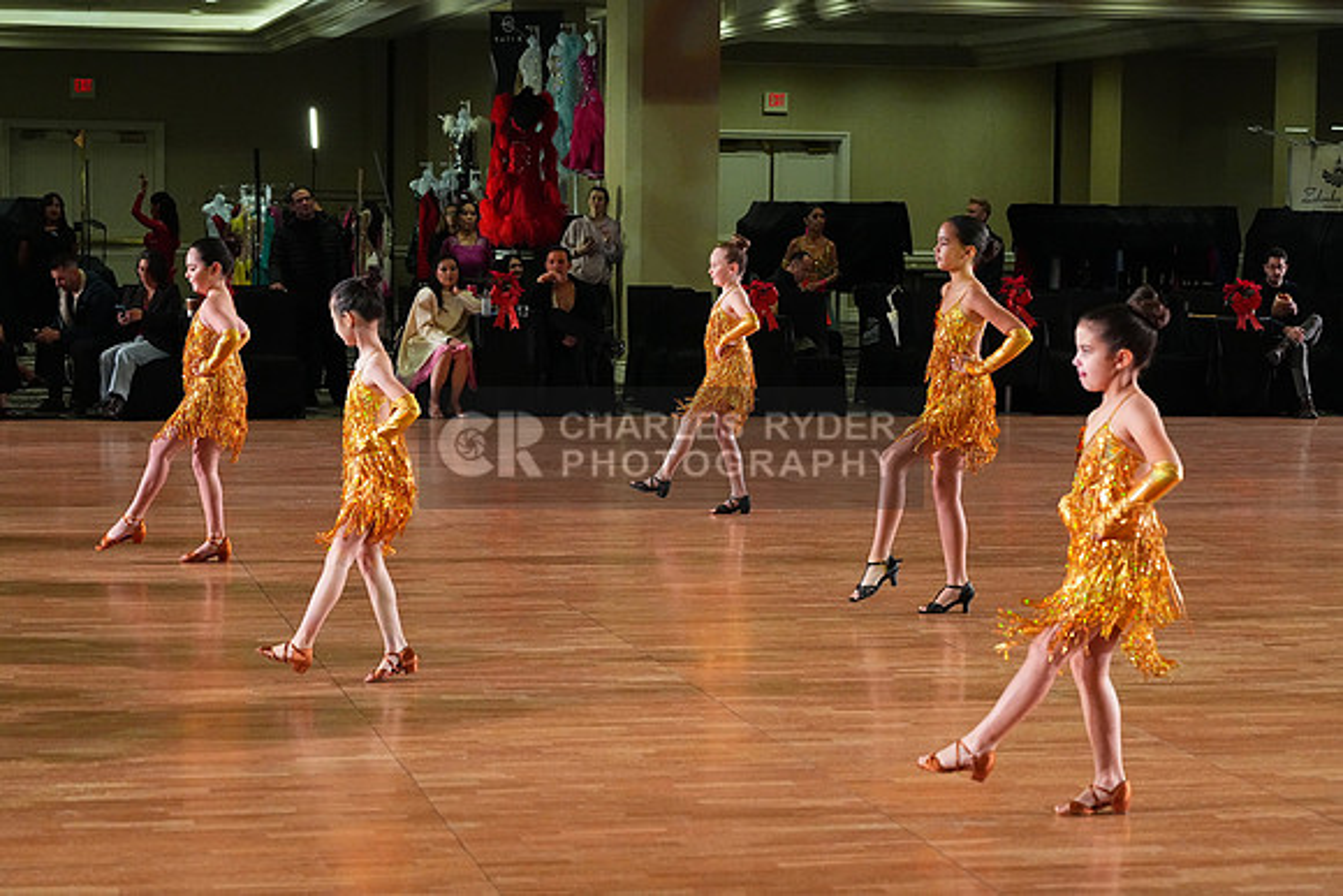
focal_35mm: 84
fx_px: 3134
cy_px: 448
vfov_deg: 16.3
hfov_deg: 24.2
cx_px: 672
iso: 8000
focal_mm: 84
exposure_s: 1/400
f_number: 6.3
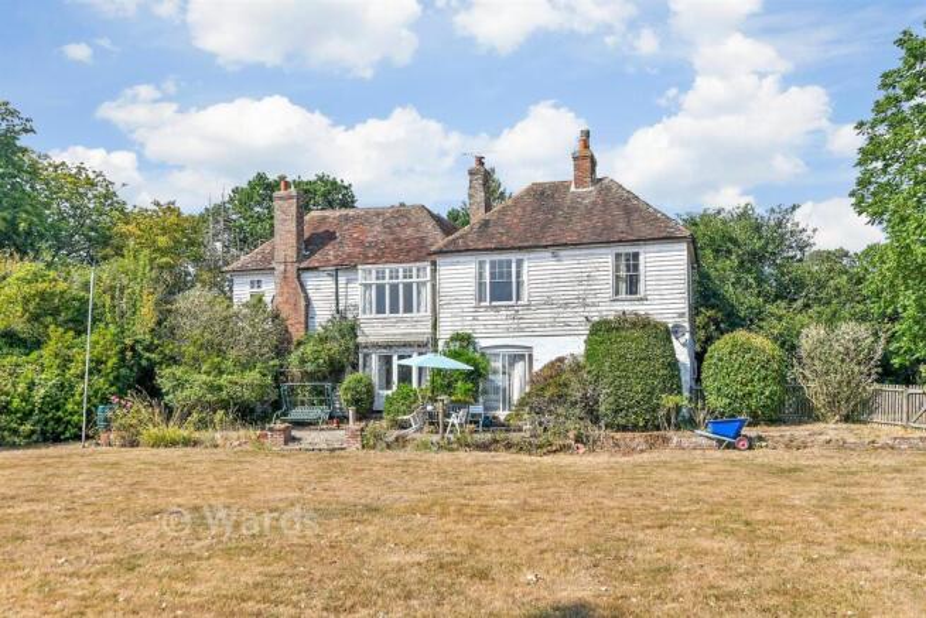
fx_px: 772
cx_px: 463
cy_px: 309
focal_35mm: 30
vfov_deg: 43.6
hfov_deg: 61.9
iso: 160
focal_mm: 20
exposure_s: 1/640
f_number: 8
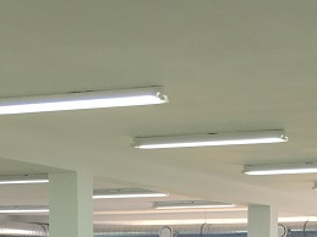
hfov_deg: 17.5
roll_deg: +0.2
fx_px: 1025
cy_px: 436
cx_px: 225
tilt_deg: -9.2
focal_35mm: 112
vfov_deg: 12.1
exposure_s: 1/100
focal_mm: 4.15
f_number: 2.2
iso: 40
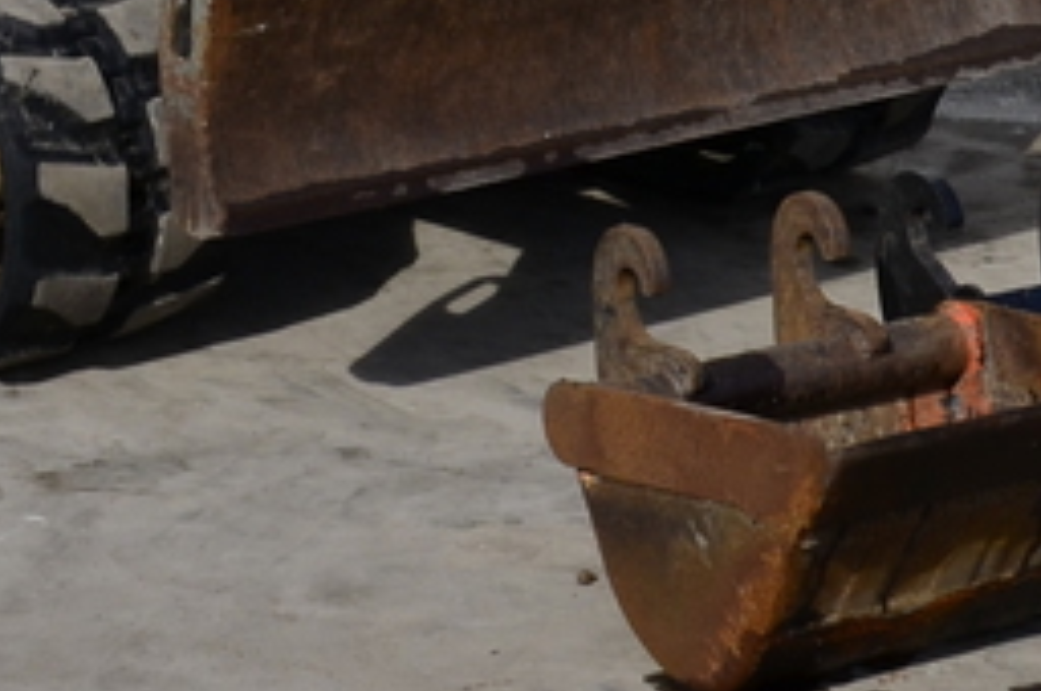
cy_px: -801
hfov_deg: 12.4
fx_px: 4765
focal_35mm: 165
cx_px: 252
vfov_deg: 7.8
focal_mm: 22
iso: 125
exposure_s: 1/400
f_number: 11
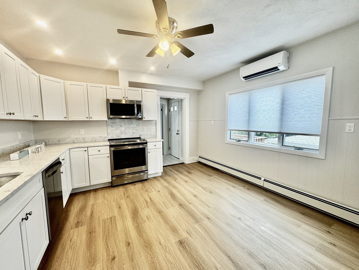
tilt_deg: -5.5
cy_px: 135
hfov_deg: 102.1
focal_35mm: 14
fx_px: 145
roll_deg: +0.9
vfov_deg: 85.7
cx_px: 180
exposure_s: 1/120
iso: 80
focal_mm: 2.22
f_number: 2.2
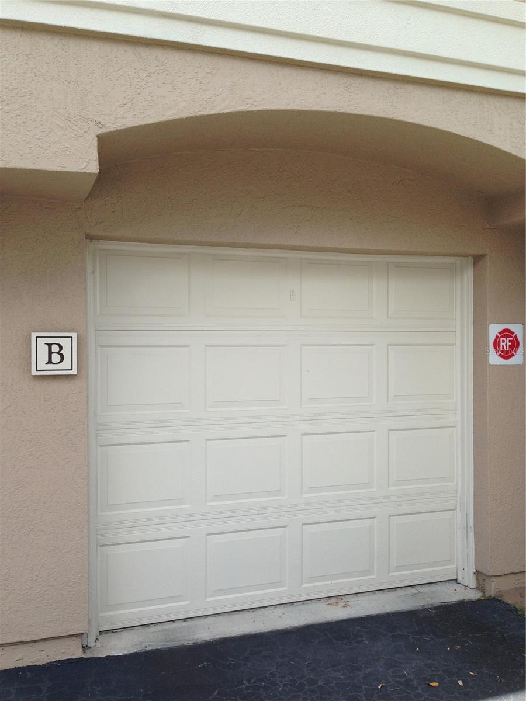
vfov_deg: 55.4
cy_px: 350
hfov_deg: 42.9
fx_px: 669
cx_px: 263
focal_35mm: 33
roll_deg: -0.7
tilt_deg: +1.2
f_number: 2.4
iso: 50
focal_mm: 4.12
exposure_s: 1/467
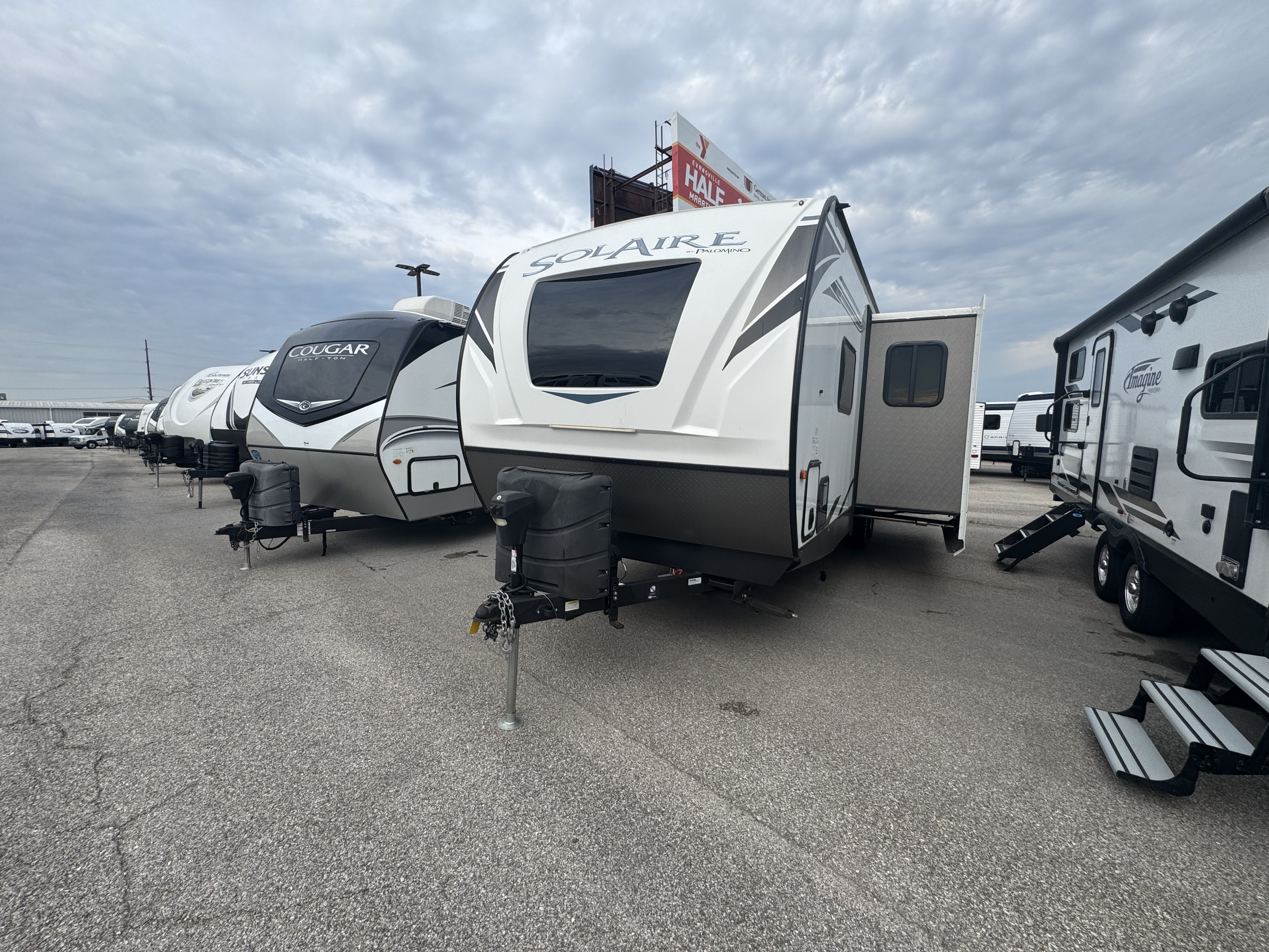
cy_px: 476
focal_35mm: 14
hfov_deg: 102.1
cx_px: 634
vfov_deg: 85.7
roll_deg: +3.1
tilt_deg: -6.9
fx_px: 513
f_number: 2.2
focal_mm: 2.22
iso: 40
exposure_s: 1/664
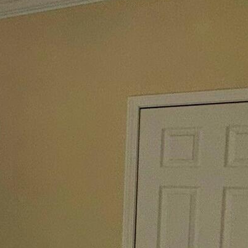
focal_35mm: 63
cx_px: -81
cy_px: 219
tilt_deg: -6.2
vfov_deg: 26.5
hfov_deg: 23.8
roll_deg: +0.5
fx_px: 511
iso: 40
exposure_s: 1/122
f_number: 2.2
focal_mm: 2.22
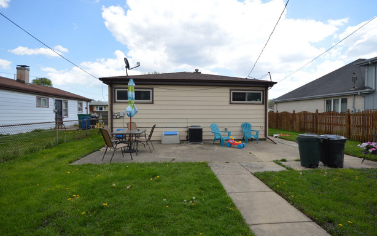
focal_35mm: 18
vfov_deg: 66.4
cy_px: 118
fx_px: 180
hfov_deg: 92.6
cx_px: 192
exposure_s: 1/200
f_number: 7.1
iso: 100
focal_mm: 11
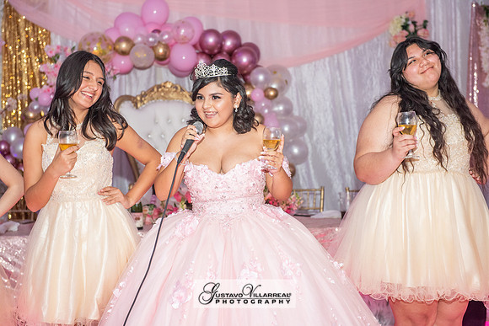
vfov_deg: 19.5
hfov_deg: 28.8
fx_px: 951
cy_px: 163
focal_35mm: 70
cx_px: 244
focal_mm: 70
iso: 1250
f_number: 4
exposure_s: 1/160
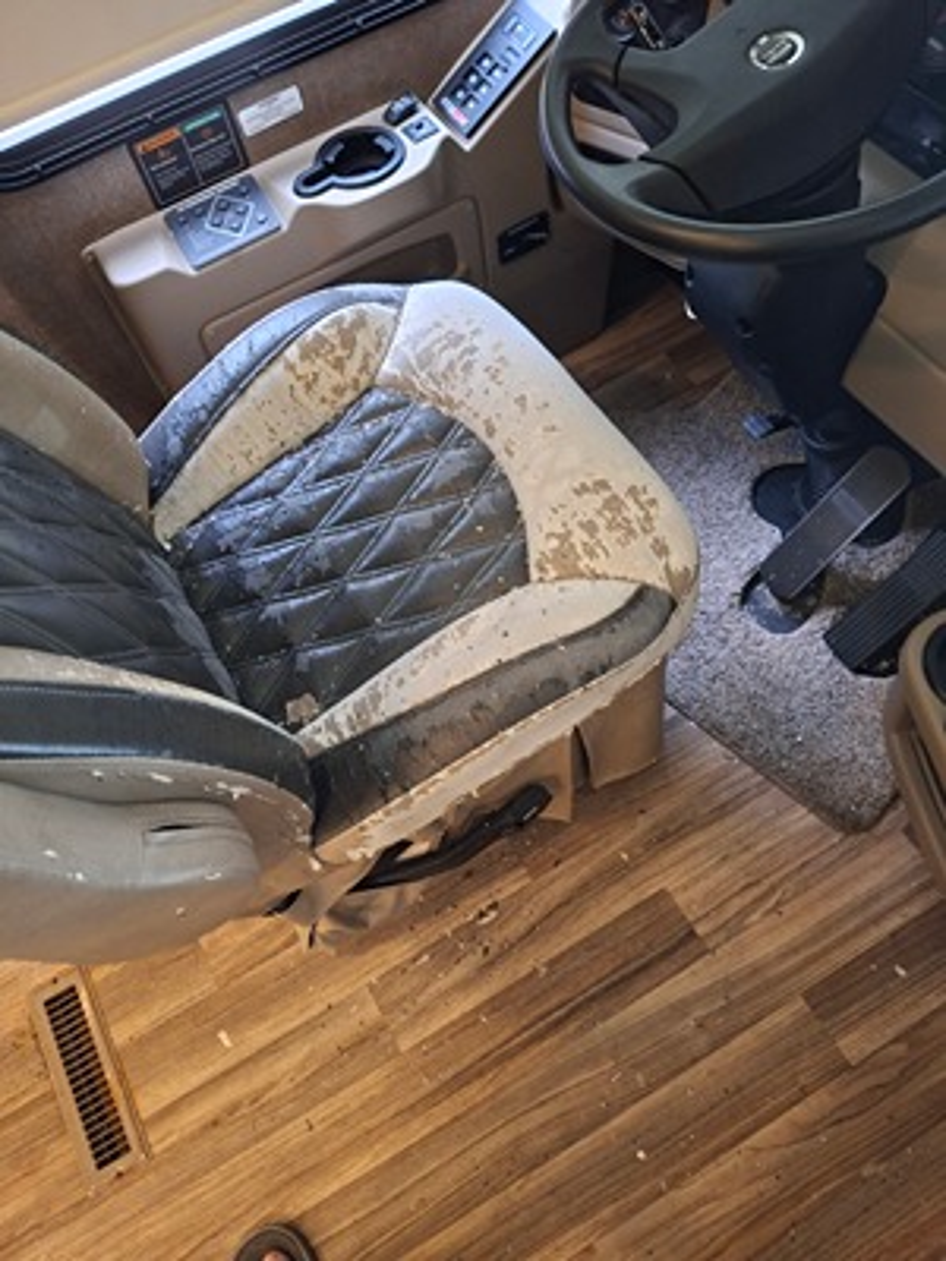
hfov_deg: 54.9
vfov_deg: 69.4
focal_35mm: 25
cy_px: 630
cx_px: 473
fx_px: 911
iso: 250
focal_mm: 4.69
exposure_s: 1/30
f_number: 1.8
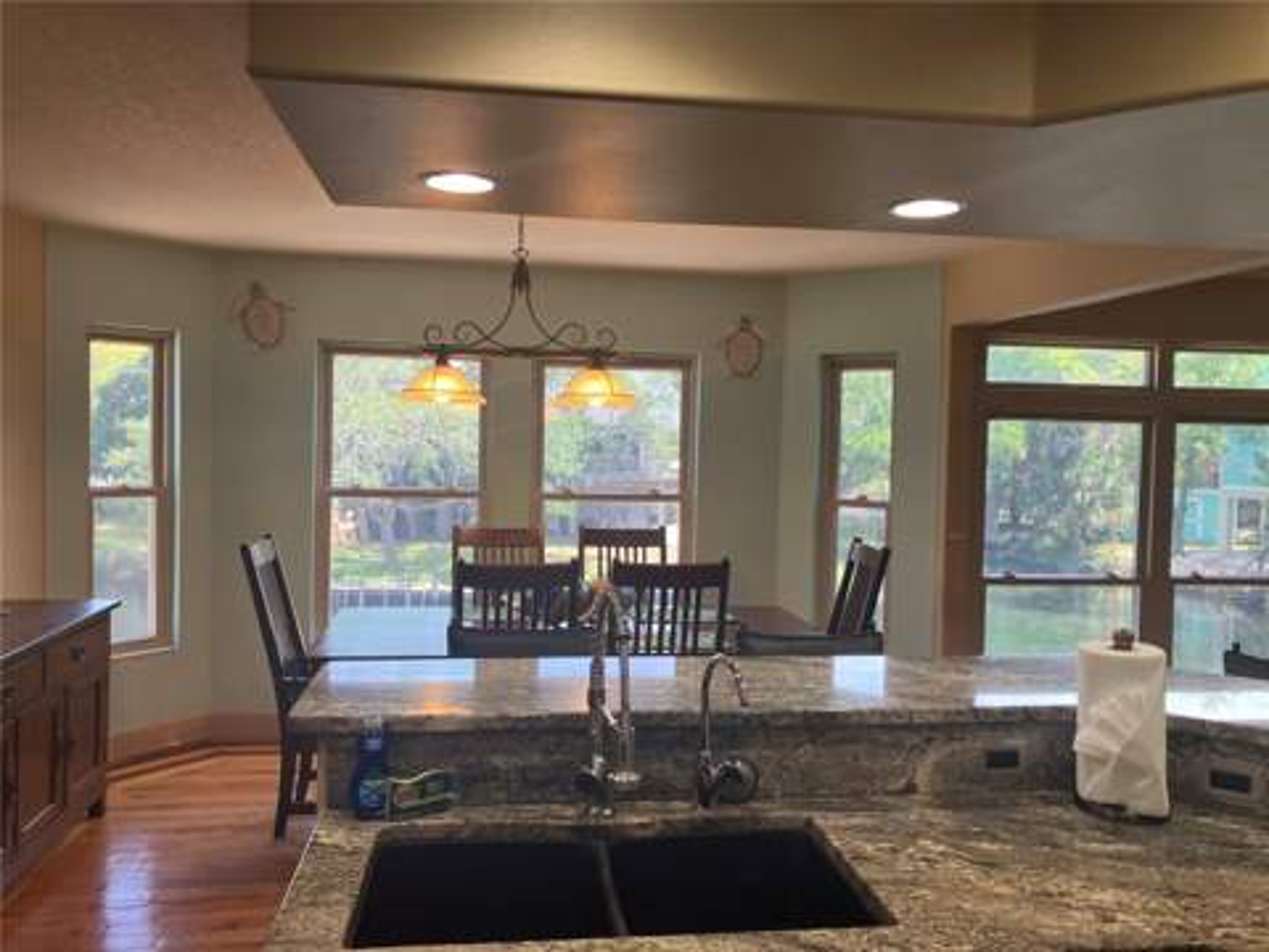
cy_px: 476
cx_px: 634
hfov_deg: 63.4
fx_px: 1026
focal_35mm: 28
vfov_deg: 49.7
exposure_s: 1/60
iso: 50
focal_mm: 3.99
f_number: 1.8
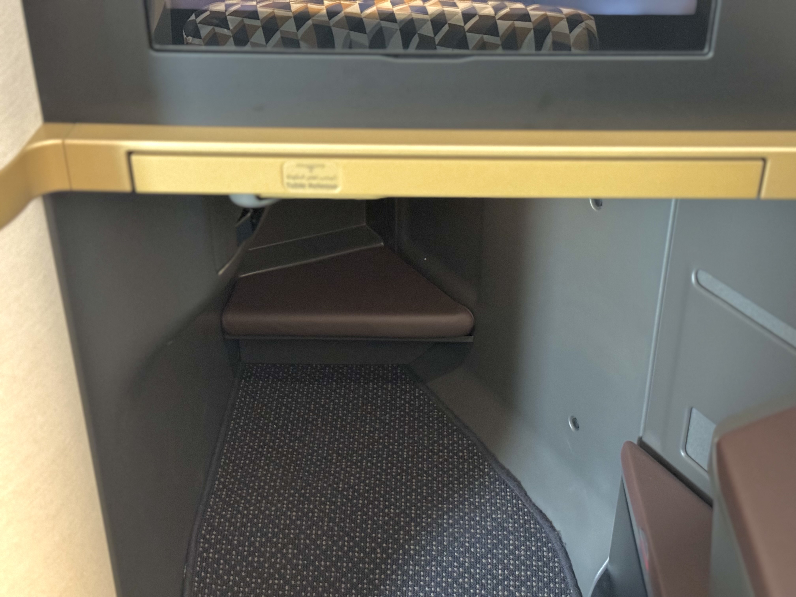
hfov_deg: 39.7
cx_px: 398
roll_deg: +0.4
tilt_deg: -31.4
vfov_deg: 30.3
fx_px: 1104
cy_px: 298
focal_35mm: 48
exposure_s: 1/19
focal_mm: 6.86
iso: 800
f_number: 1.78
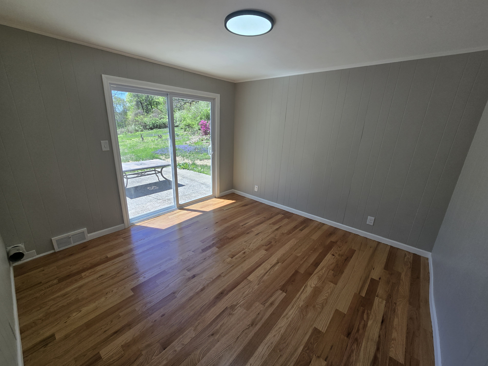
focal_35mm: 13
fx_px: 183
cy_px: 183
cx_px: 244
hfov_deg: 106.2
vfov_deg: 89.9
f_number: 2.2
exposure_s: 1/392
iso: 50
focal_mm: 2.2
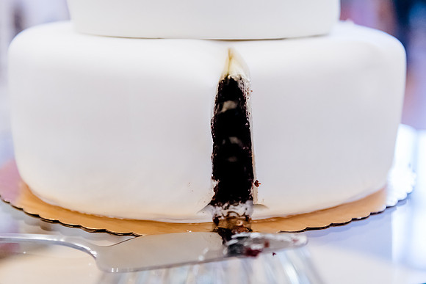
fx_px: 752
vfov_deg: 21.4
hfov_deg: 31.6
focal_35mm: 64
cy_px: 156
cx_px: 237
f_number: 3.2
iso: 3200
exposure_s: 1/640
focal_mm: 56
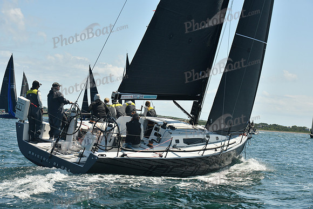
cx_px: 156
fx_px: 609
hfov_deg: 28.8
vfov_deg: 19.5
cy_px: 104
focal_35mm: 70
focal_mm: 70
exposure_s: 1/640
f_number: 8
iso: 320
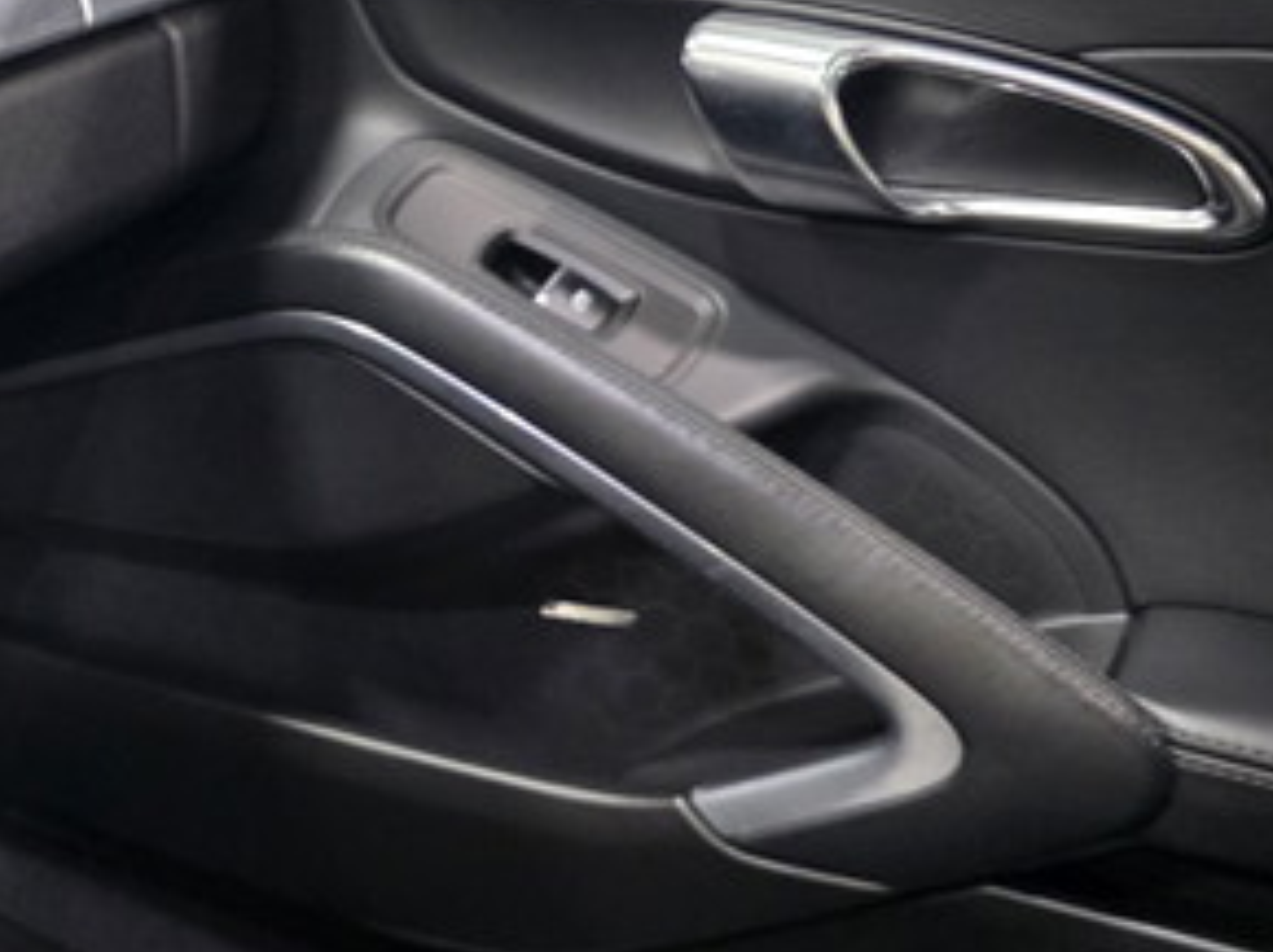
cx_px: -255
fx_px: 2241
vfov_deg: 23.9
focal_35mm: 61
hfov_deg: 27.8
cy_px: 605
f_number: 1.7
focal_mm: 6.3
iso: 1600
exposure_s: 1/40
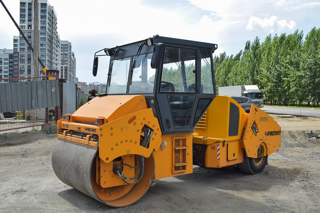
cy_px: 106
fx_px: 320
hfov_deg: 53.1
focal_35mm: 36
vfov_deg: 36.9
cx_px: 160
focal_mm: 24
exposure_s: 1/500
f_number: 6.3
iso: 200
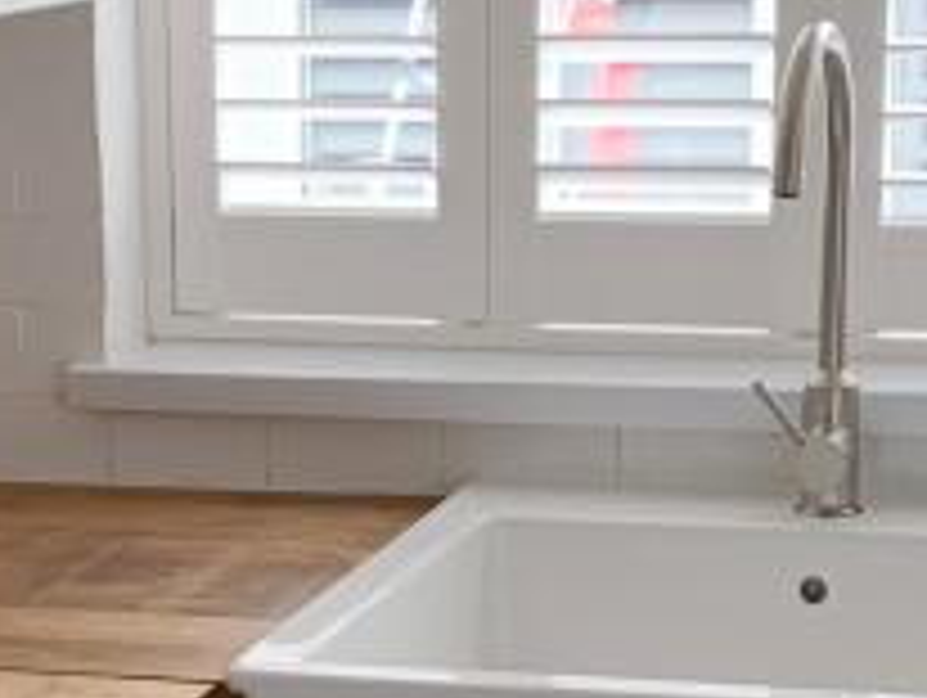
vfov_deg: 11.4
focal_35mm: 129
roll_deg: +1.8
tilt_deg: -15.7
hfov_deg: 15.2
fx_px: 3459
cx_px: 230
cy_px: 712
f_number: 1.8
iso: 125
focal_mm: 4.25
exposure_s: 1/50
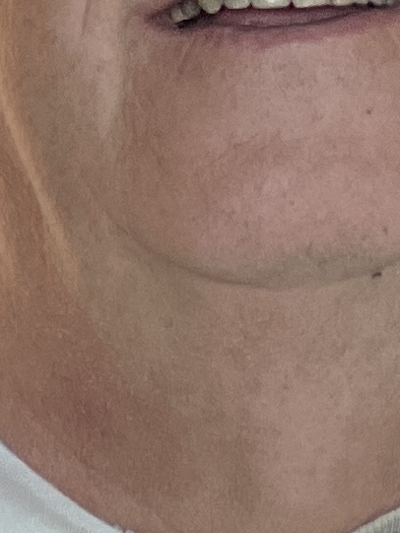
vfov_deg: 3.4
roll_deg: +0.7
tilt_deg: -3.5
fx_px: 8840
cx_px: 346
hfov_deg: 2.6
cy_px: 907
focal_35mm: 574
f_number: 2.8
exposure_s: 1/121
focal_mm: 9
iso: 100
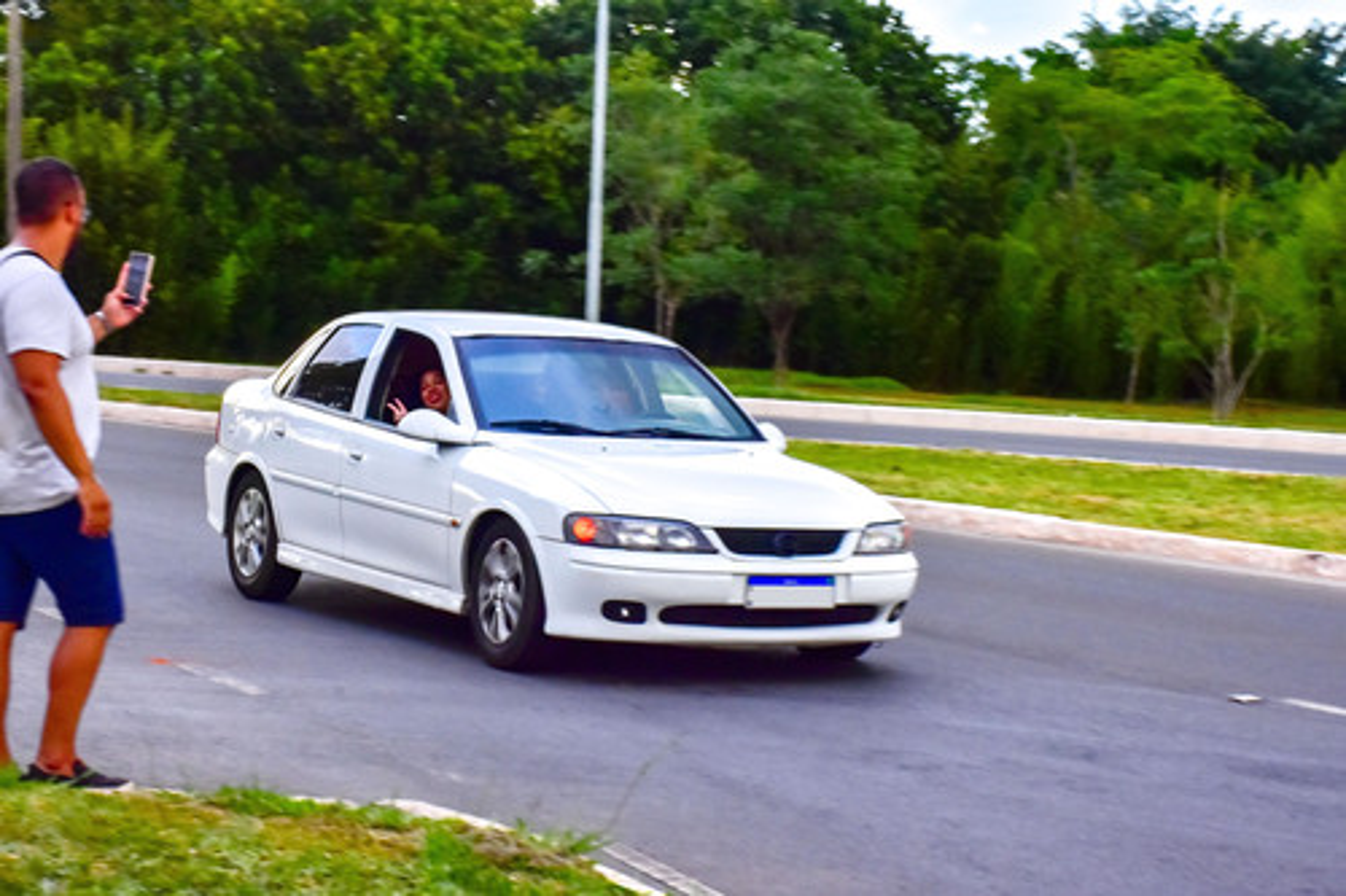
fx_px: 2915
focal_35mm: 78
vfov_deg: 17.5
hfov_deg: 26.0
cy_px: 448
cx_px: 673
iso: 800
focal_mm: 52
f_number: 13
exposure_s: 1/200
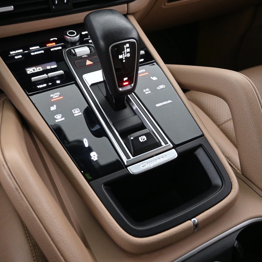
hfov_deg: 52.3
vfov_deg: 52.5
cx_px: 109
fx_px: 265
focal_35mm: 31
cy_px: 131
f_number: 3.5
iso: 3200
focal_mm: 16
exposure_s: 1/25
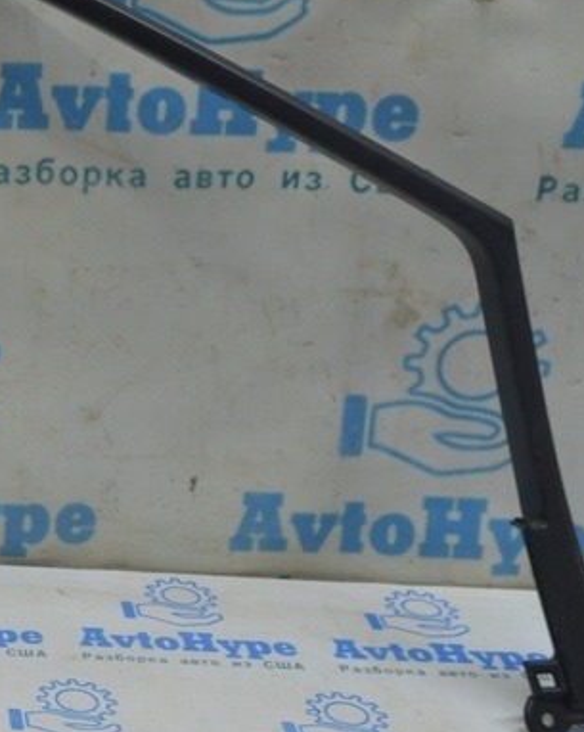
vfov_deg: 22.7
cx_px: -264
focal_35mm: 83
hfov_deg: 16.9
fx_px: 1795
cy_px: 135
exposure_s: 1/40
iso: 400
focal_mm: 22
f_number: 5.6
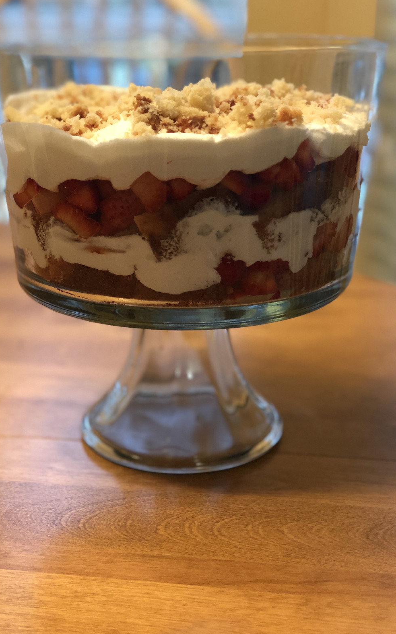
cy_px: 320
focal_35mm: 56
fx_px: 967
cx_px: 178
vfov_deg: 36.3
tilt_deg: -19.1
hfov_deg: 23.1
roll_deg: +0.0
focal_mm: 6
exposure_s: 1/30
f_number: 2.4
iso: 100
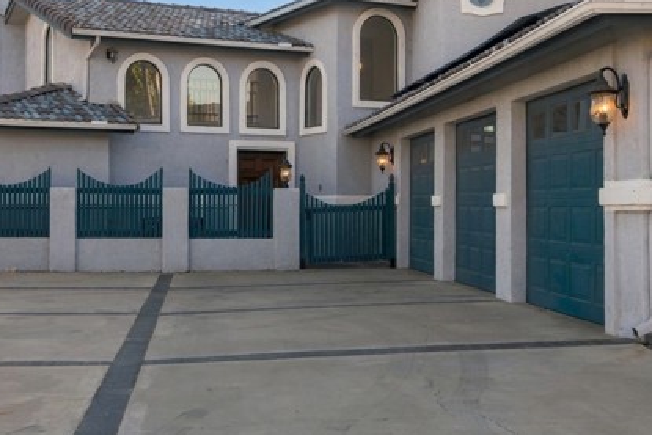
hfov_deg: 36.7
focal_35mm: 54
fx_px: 978
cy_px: 148
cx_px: 251
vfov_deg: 25.0
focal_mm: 35
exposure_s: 1/320
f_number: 8
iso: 64
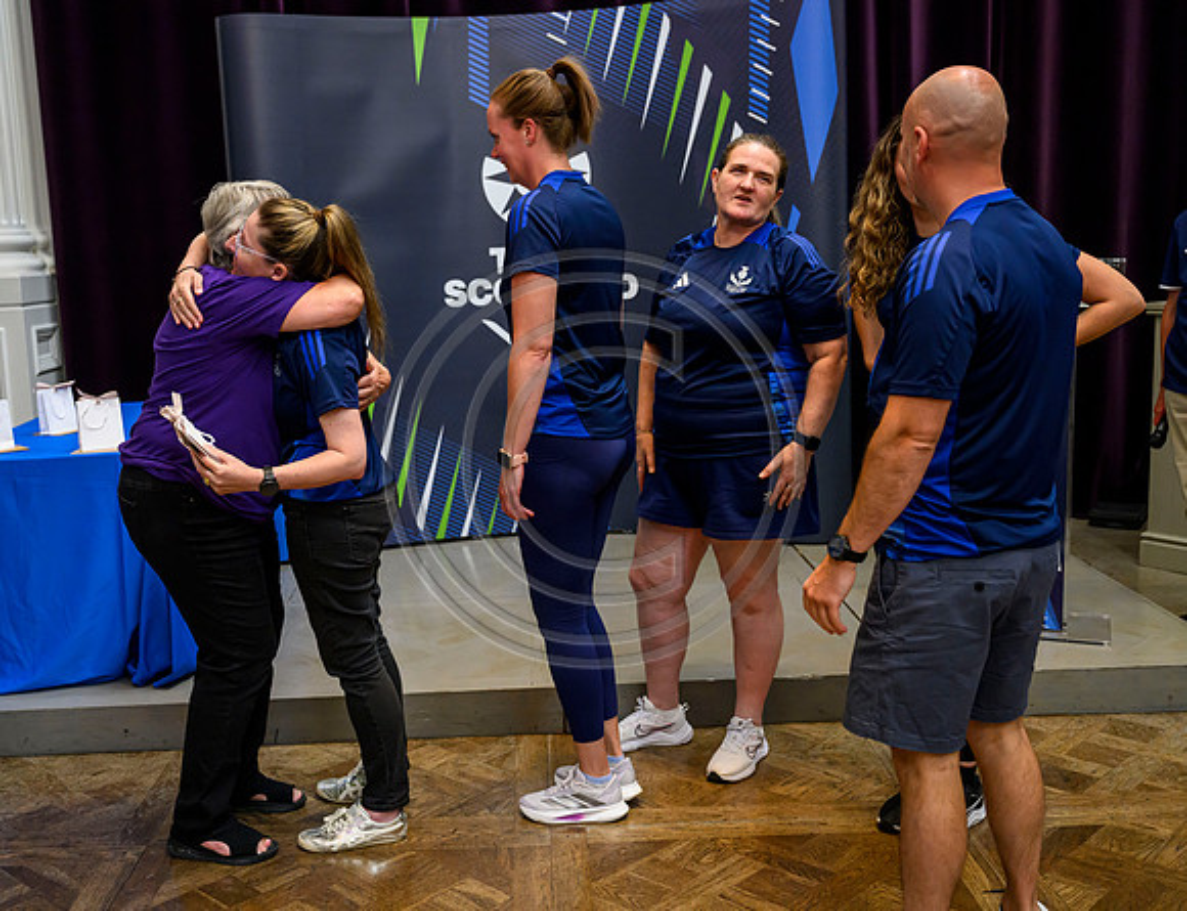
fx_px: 1337
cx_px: 517
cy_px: 439
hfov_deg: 47.8
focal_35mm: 39
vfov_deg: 37.6
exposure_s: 1/320
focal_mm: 34
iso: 4000
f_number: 3.5
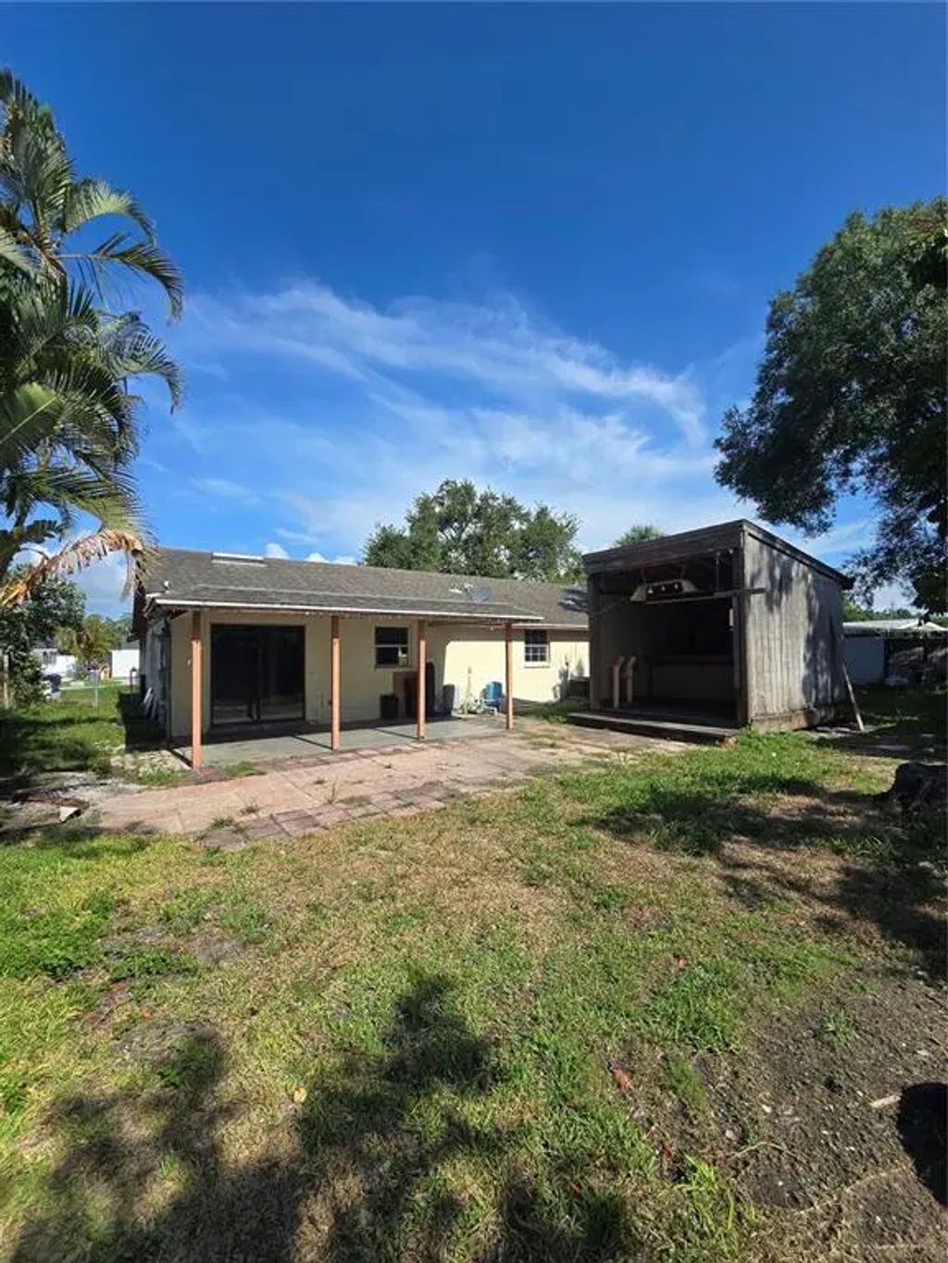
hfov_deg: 89.9
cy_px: 632
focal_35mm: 13
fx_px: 475
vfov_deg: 106.2
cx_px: 474
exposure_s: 1/2240
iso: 50
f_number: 2.2
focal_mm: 2.2
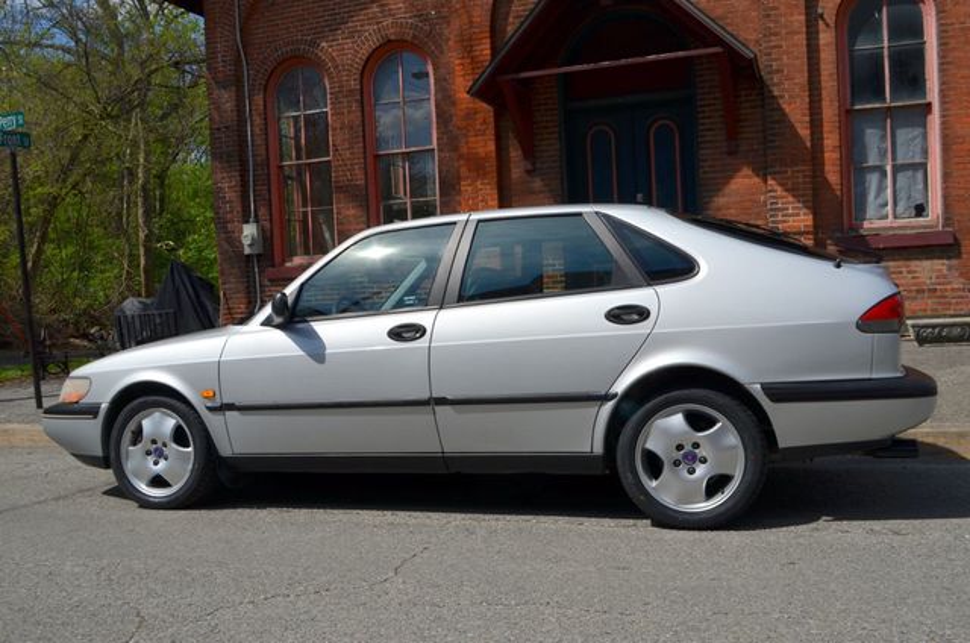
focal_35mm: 33
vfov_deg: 39.8
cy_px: 322
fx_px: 887
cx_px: 485
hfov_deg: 57.3
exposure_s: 1/400
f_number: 10
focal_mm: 22
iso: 100
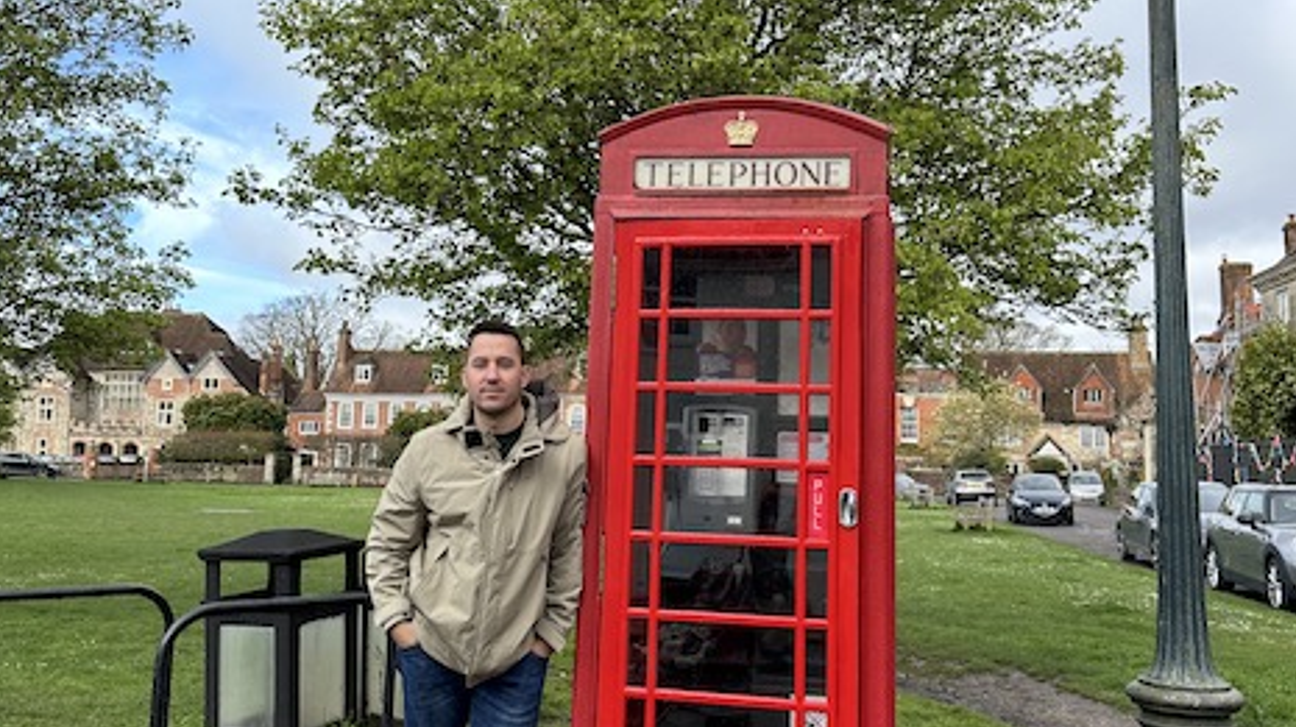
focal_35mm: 36
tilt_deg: +7.2
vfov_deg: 32.7
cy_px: 304
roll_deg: -2.0
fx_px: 1236
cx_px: 655
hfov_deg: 55.3
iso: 80
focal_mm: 6.86
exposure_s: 1/1779
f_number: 1.78
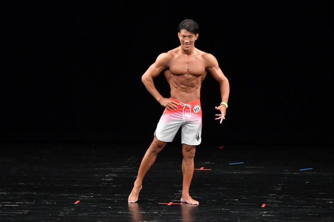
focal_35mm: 270
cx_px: 167
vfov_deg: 5.1
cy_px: 111
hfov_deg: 7.6
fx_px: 2504
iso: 3200
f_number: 5.6
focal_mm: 180
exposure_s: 1/400
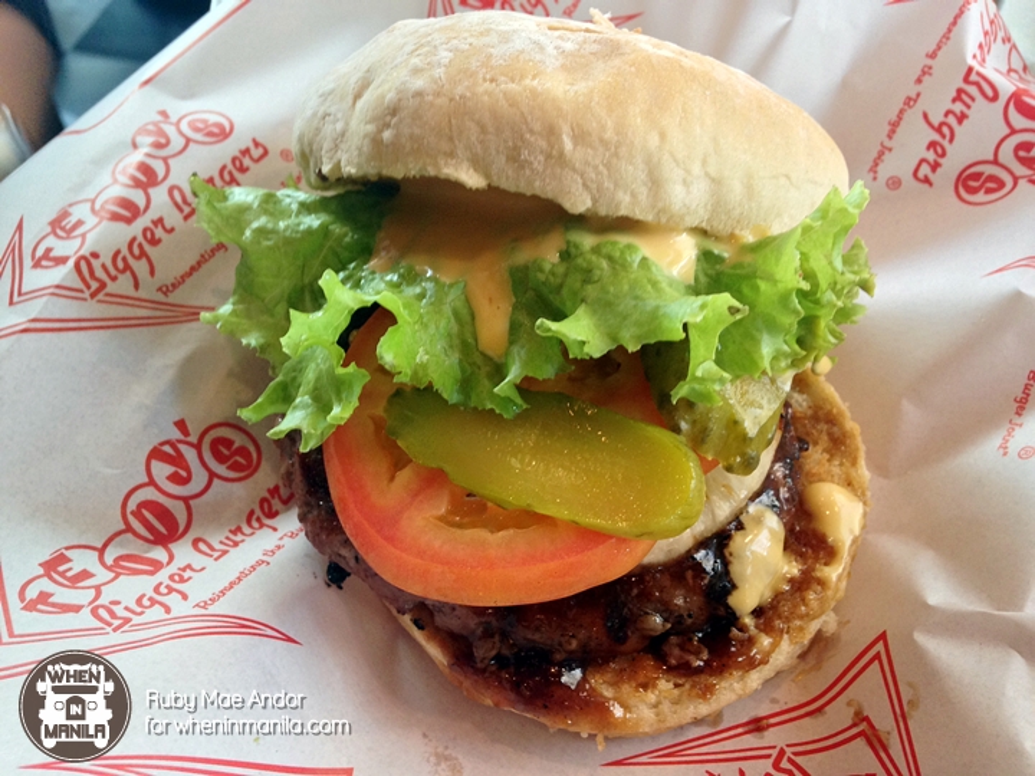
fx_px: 987
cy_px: 388
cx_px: 518
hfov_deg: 55.4
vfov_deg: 42.9
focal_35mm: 33
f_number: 2.4
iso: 125
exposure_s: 1/20
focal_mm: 4.12
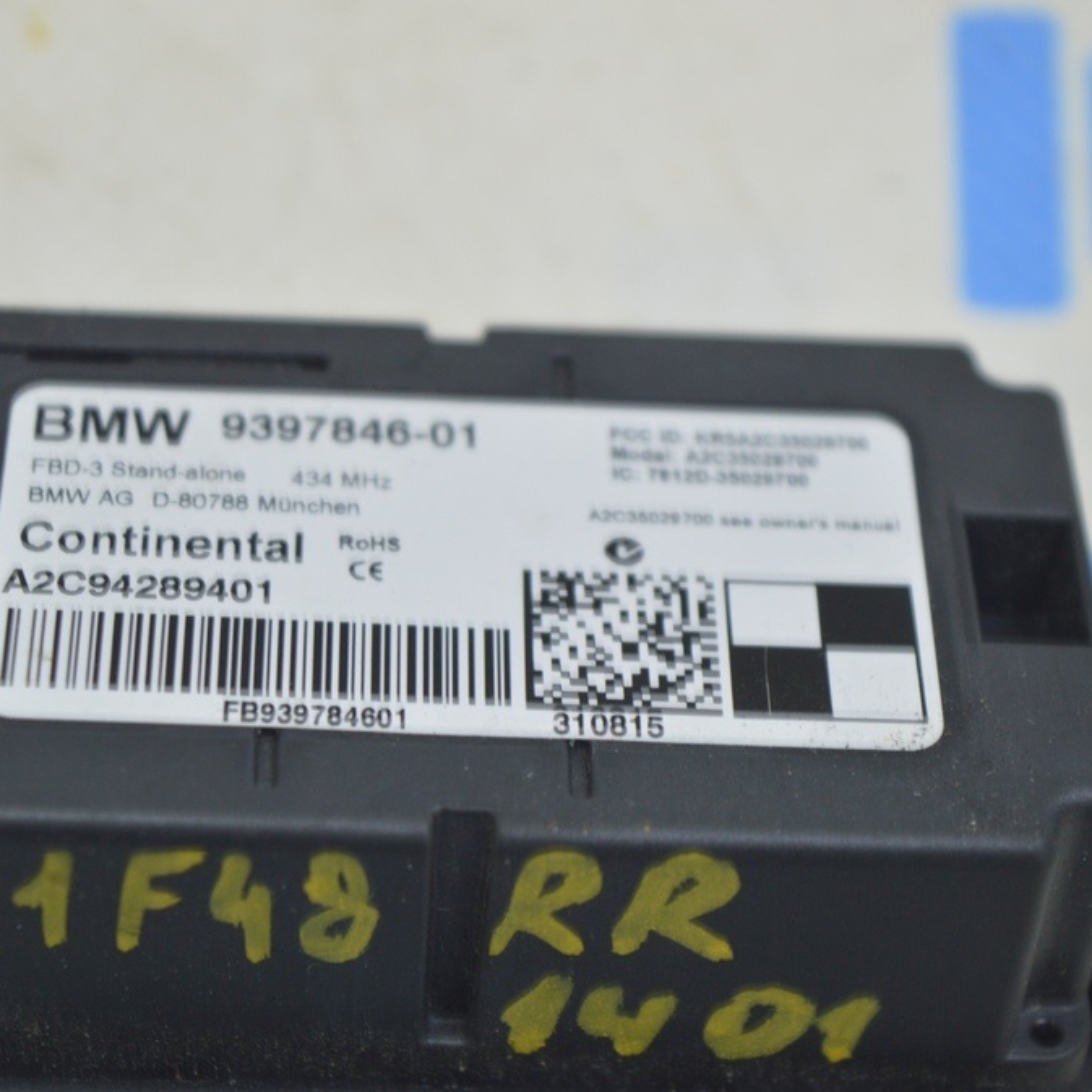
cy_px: 544
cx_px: 422
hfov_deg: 16.3
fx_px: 3806
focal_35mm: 107
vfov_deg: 16.3
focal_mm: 55
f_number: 5.6
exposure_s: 1/20
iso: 400
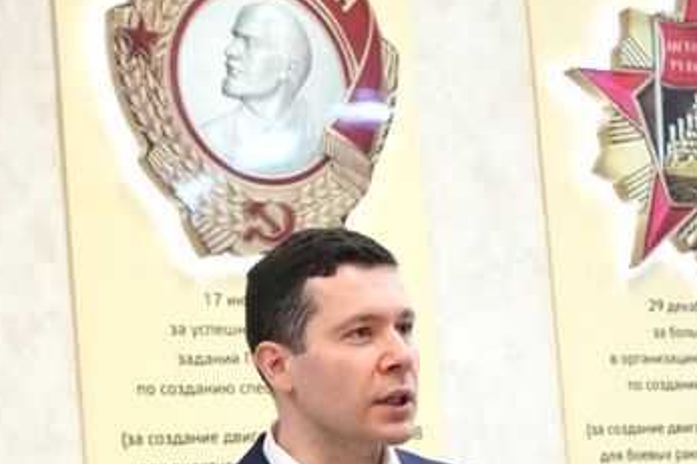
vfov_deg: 11.4
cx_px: 222
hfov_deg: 17.2
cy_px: 426
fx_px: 2303
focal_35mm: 119
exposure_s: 1/160
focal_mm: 59
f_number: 5.6
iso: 3200
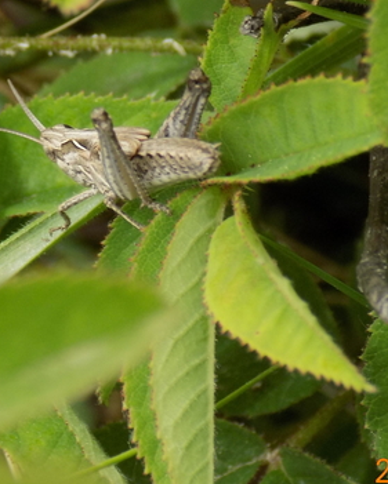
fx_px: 4017
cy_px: 132
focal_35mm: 280
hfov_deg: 5.5
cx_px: 38
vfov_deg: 6.9
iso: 80
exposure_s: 1/160
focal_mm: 20.9
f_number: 4.8
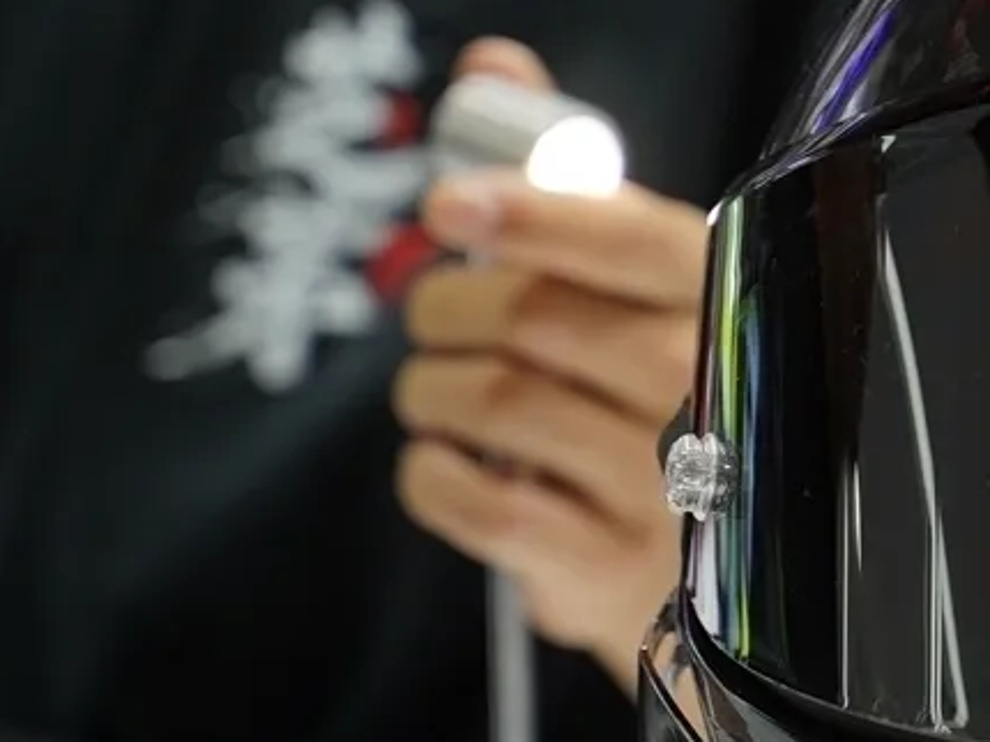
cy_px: 493
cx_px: 1478
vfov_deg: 4.9
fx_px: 8632
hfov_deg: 6.5
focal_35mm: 302
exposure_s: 1/160
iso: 160
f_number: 3.5
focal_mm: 75
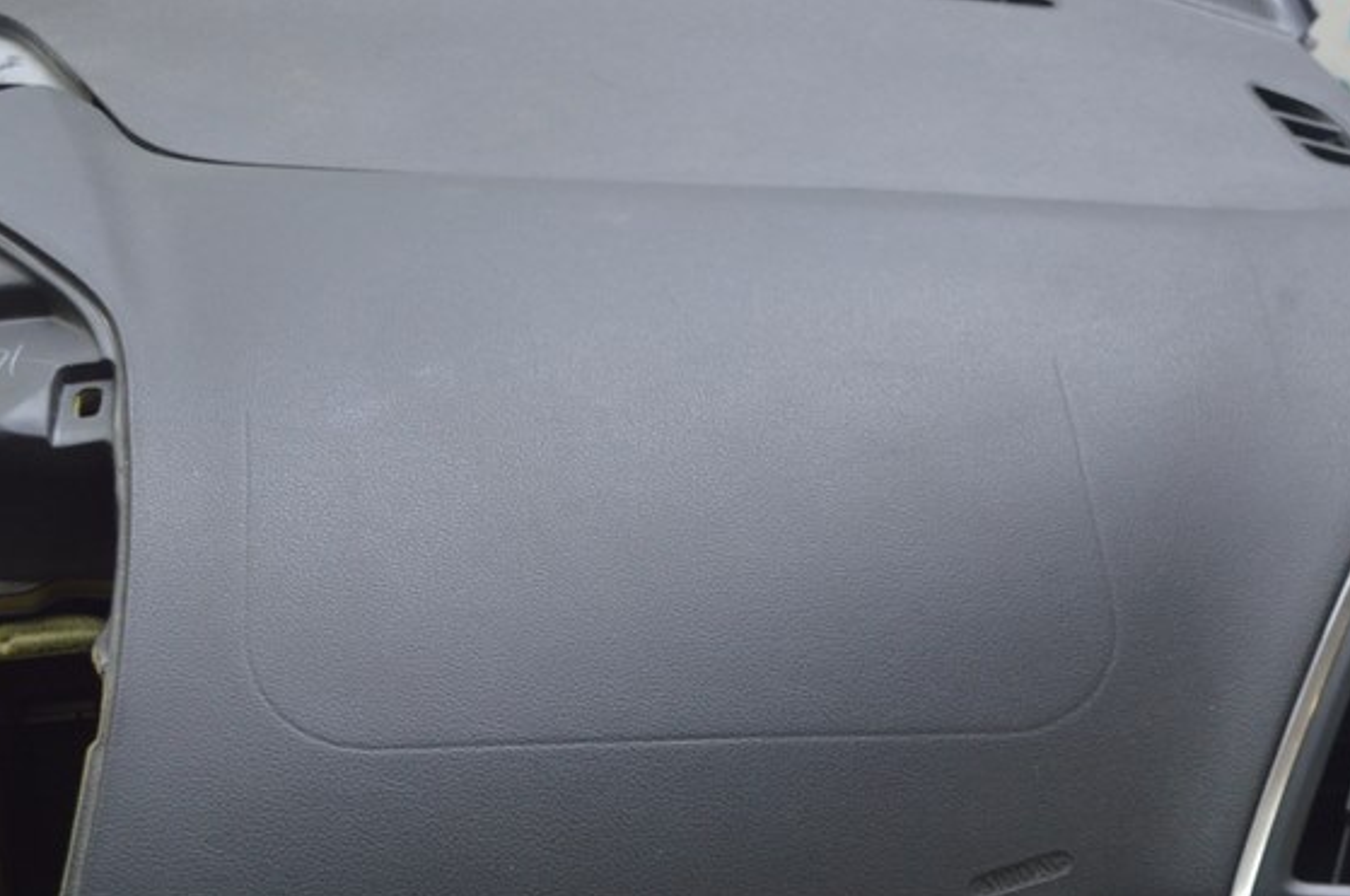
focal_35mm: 77
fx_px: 2883
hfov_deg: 26.3
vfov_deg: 17.7
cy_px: 472
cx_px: 710
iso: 400
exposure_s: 1/20
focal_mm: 28
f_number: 5.6
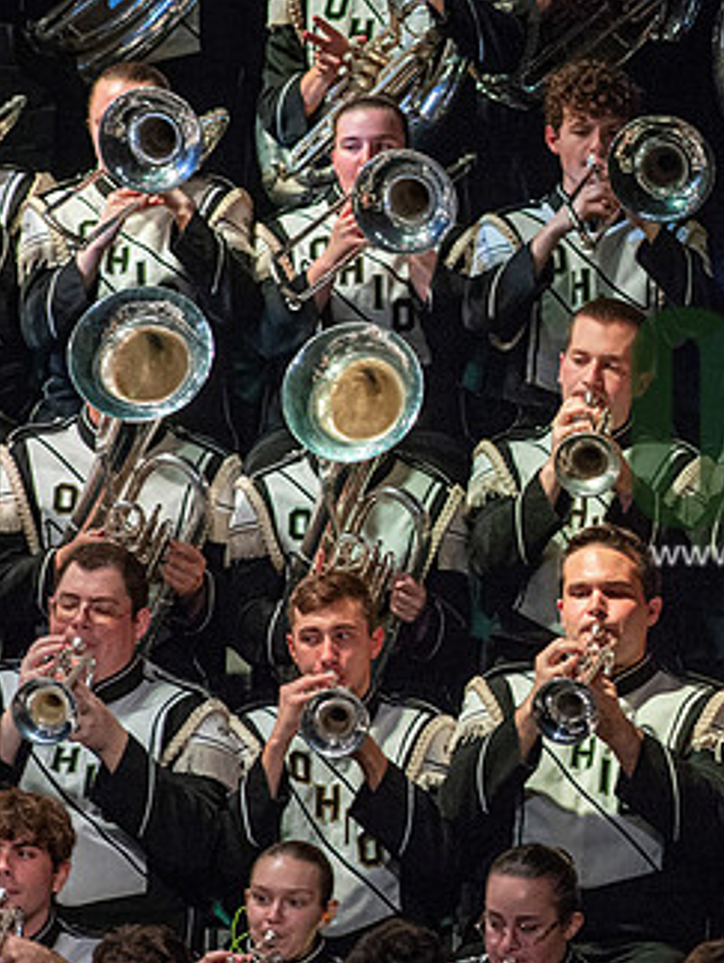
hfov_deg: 2.9
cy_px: 447
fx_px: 14389
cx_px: 855
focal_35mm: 517
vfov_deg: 3.8
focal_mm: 300
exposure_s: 1/400
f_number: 5.6
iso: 5000
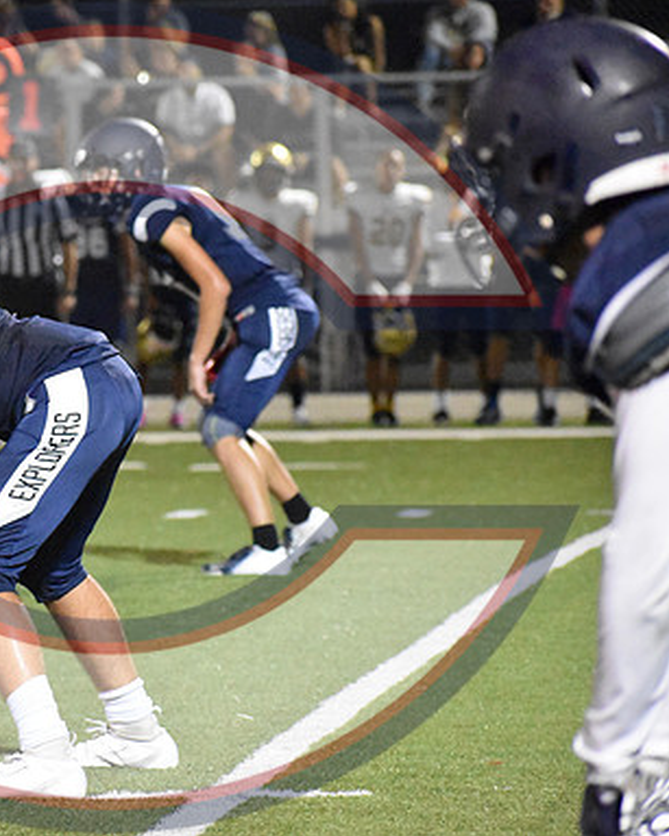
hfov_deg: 4.4
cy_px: 417
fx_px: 8683
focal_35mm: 351
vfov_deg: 5.5
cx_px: 100
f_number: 5
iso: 12800
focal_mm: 165
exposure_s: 1/250
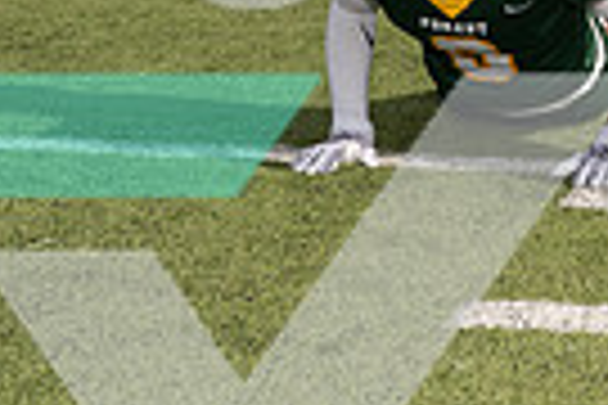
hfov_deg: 16.1
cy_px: -232
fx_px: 1891
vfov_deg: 11.6
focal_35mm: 112
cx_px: 1013
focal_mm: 26
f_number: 11
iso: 100
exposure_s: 1/250
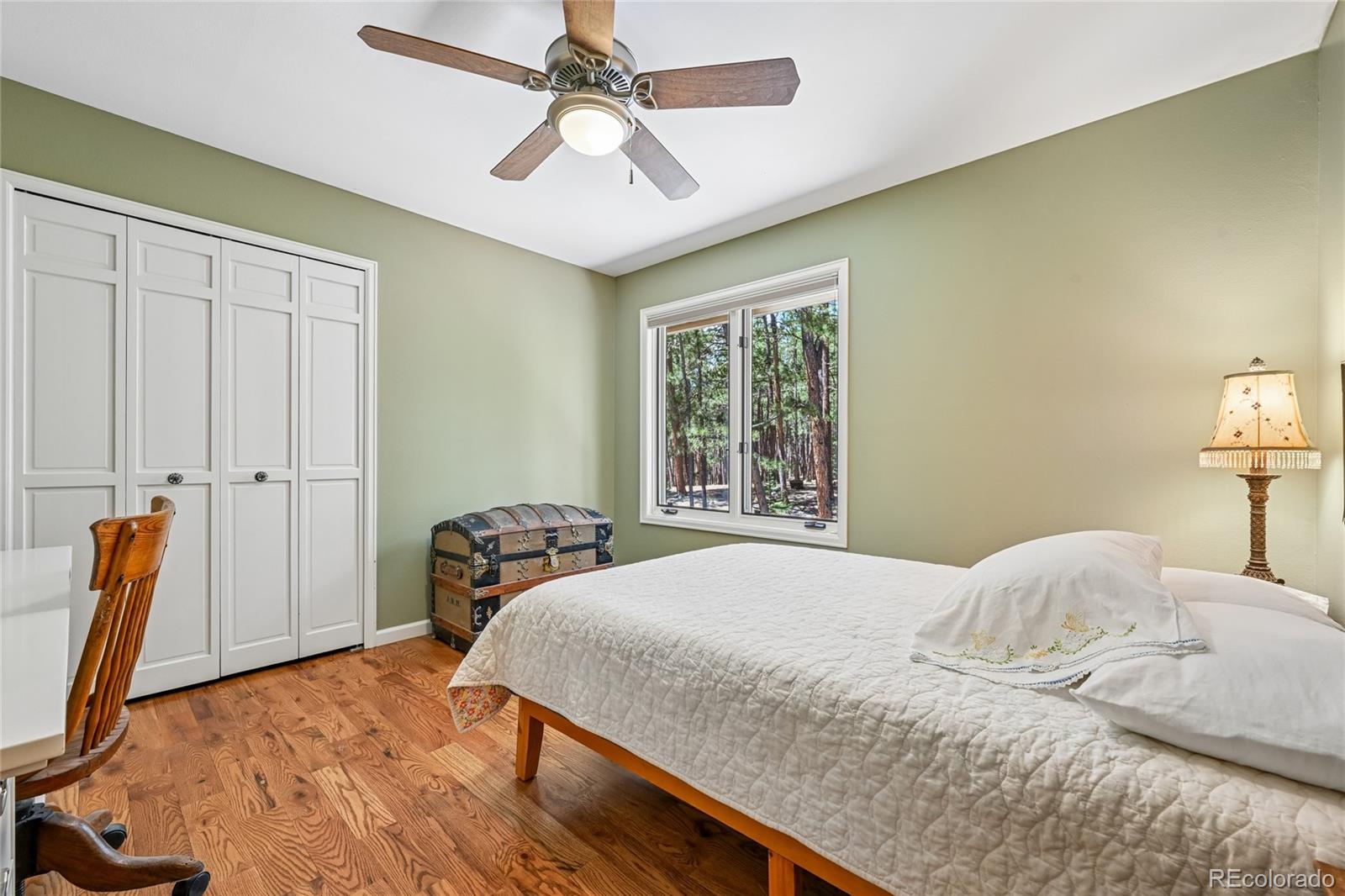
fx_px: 523
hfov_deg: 104.3
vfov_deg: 81.2
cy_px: 448
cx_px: 672
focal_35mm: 14
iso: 400
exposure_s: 1/15
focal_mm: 14
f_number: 10
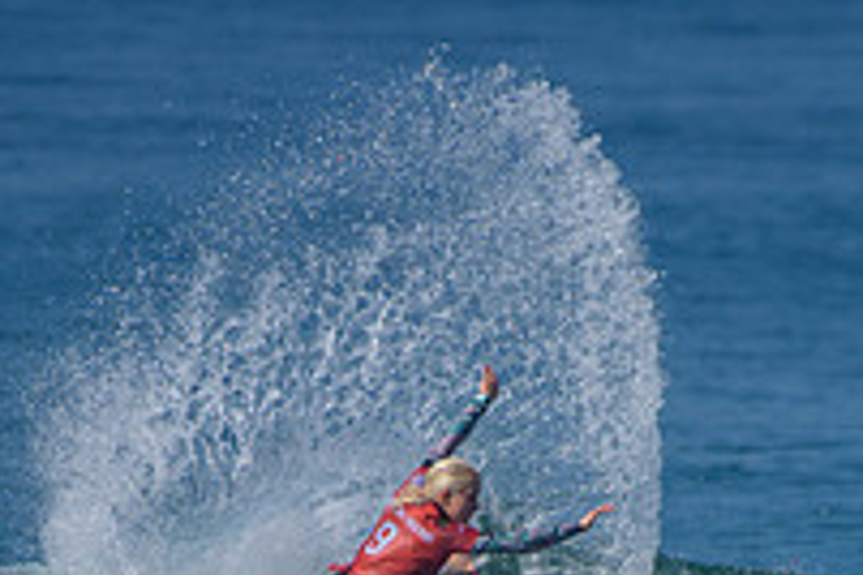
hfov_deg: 1.4
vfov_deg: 1.0
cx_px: 541
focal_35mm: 1442
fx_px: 34565
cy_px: 766
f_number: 5.6
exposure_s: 1/2000
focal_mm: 500
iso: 140
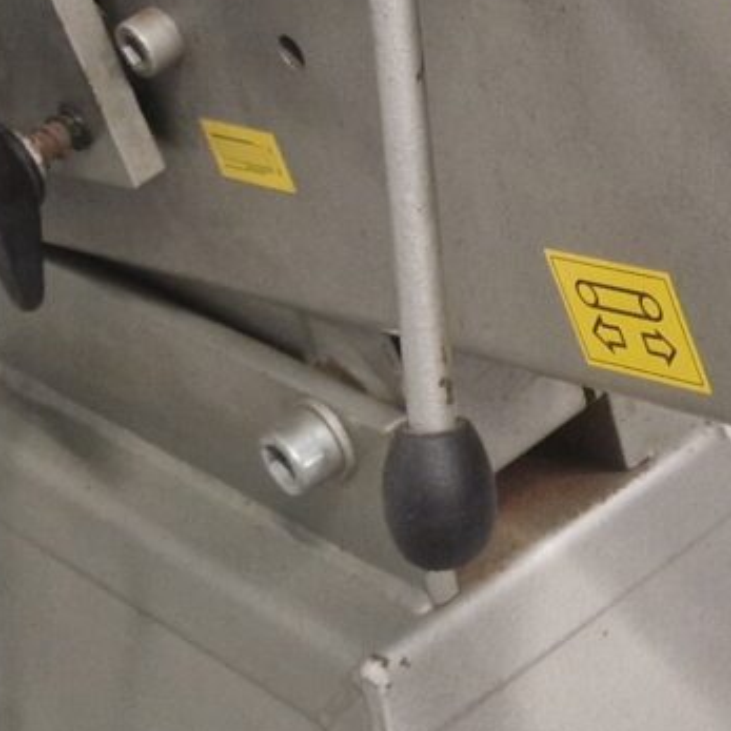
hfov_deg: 14.3
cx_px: 748
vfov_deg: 14.5
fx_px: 2867
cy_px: 169
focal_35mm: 120
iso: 64
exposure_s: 1/100
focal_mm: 5.4
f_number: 1.8
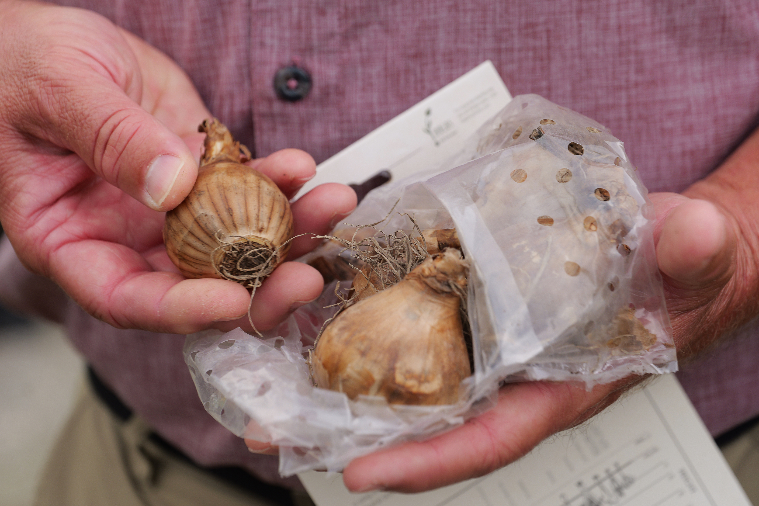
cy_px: 253
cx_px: 380
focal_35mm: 105
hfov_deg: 19.5
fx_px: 2214
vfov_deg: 13.0
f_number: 6.3
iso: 160
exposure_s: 1/100
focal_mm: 105
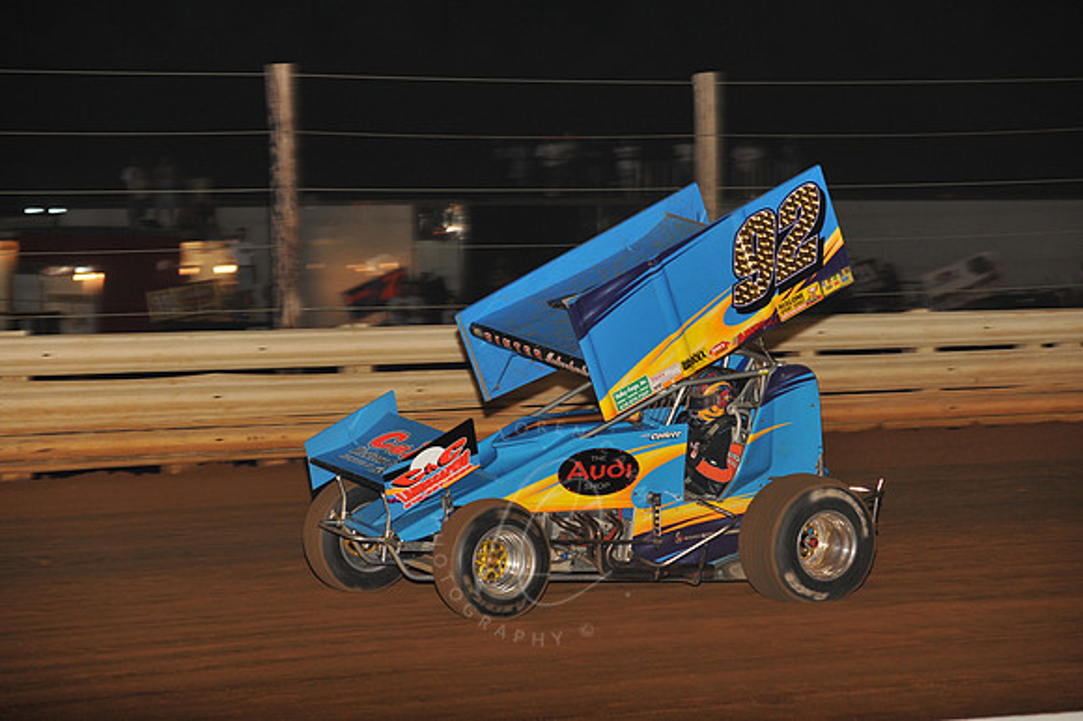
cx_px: 542
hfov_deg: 14.2
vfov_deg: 9.5
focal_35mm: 145
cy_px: 360
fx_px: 4359
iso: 1250
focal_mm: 145
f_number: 6.3
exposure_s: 1/320
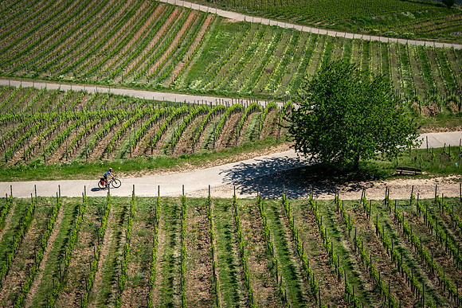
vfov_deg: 12.2
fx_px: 1438
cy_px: 154
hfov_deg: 18.3
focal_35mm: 112
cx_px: 231
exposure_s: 1/800
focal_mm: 112
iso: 500
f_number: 7.1
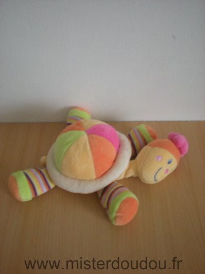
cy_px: 137
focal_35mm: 38
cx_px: 102
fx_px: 300
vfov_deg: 49.0
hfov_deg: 37.7
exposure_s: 1/11.2
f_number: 3.1
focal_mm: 6.3
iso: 200
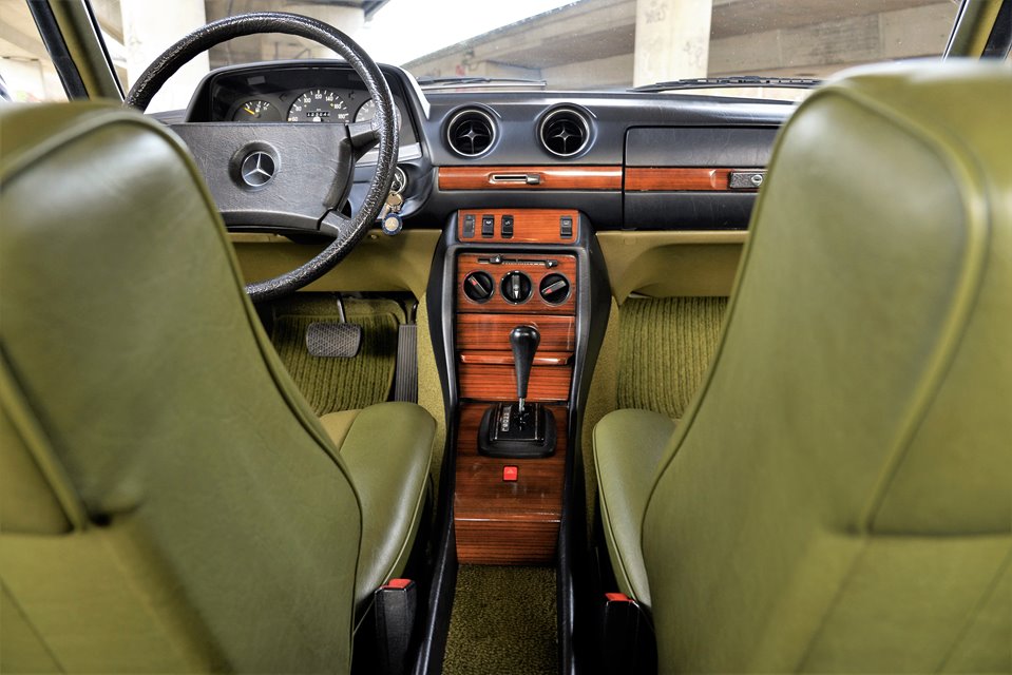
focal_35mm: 24
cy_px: 338
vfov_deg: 53.2
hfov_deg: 73.7
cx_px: 506
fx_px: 675
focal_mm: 24
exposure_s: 1/40
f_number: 5.6
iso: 320
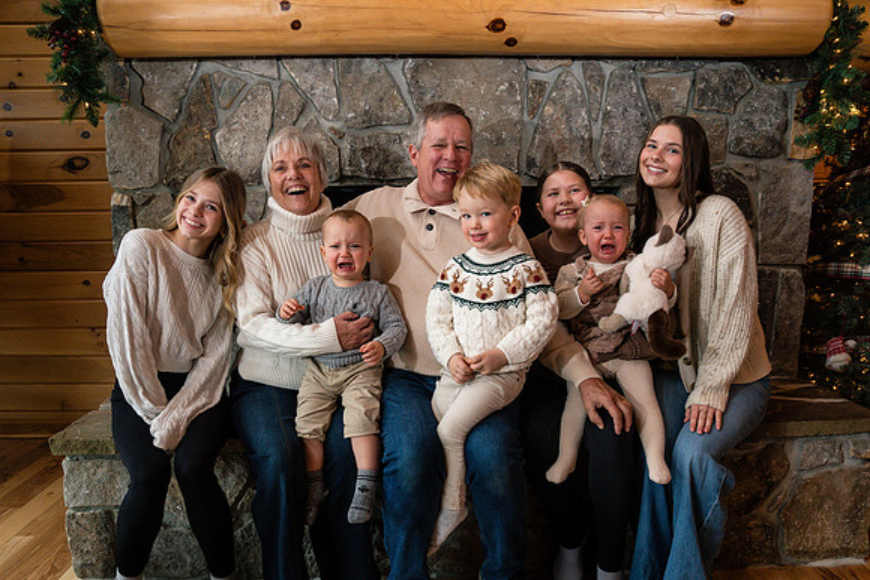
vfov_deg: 46.6
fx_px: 672
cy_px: 327
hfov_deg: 65.8
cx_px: 431
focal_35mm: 28
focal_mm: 24
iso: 800
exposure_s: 1/250
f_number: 4.5
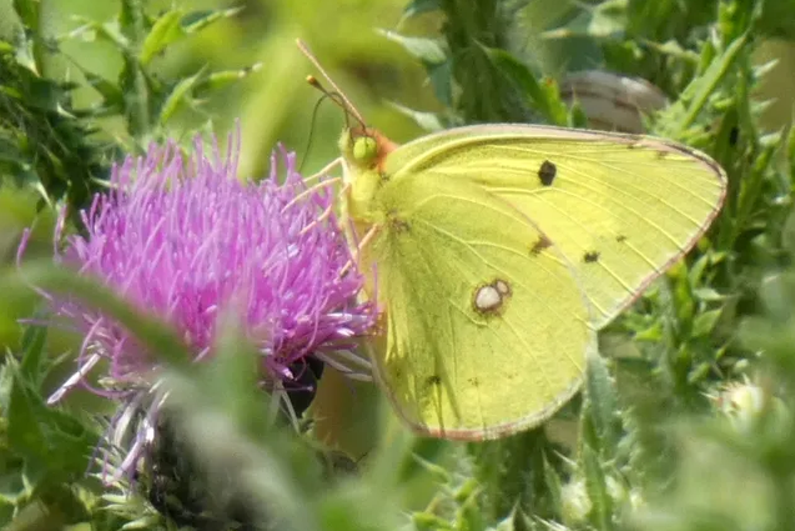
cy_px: 247
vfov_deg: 2.5
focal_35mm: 555
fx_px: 12258
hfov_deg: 3.7
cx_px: 397
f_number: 5.6
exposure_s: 1/250
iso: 80
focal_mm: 95.2
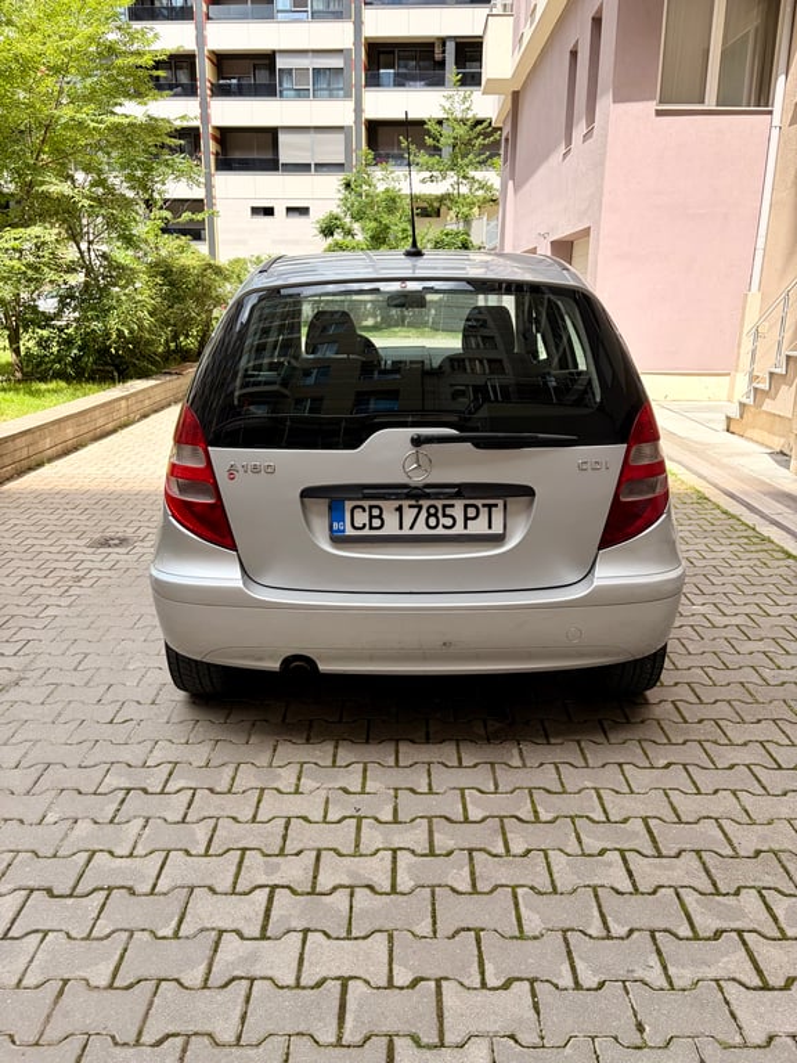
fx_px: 798
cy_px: 532
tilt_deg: -16.2
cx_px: 398
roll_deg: -0.8
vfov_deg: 67.3
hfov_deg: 53.1
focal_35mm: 26
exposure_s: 1/873
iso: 64
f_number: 1.6
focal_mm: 5.96
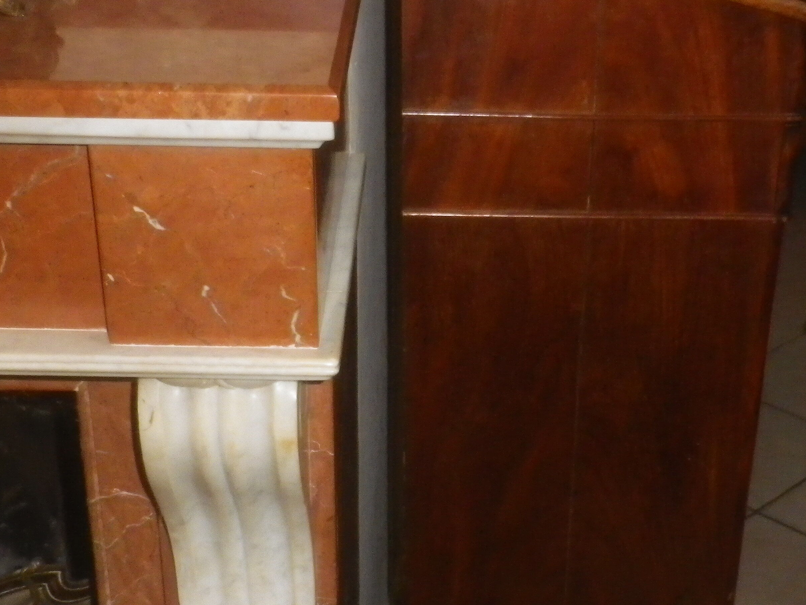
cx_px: 468
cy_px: 453
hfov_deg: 30.7
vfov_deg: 23.1
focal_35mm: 63
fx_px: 1467
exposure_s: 1/50
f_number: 3.8
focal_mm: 6
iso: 400
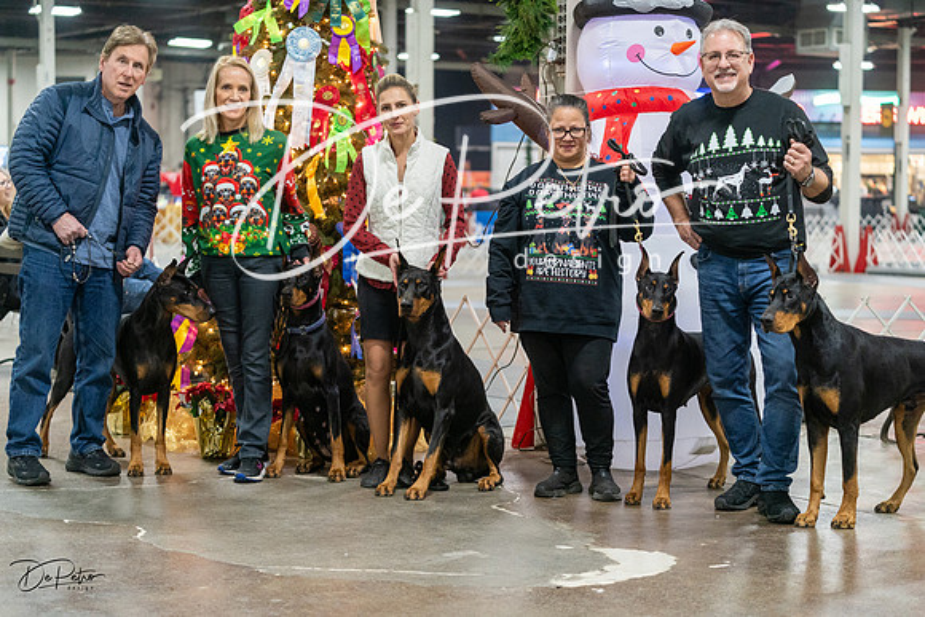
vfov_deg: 19.5
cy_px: 308
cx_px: 462
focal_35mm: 70
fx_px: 1799
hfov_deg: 28.8
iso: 4000
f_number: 2.8
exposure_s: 1/160
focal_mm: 70
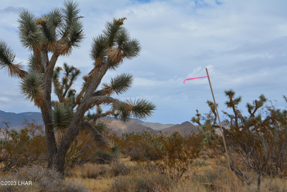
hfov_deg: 24.6
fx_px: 658
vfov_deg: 16.6
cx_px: 144
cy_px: 96
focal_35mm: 82
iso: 100
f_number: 9
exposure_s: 1/320
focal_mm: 55
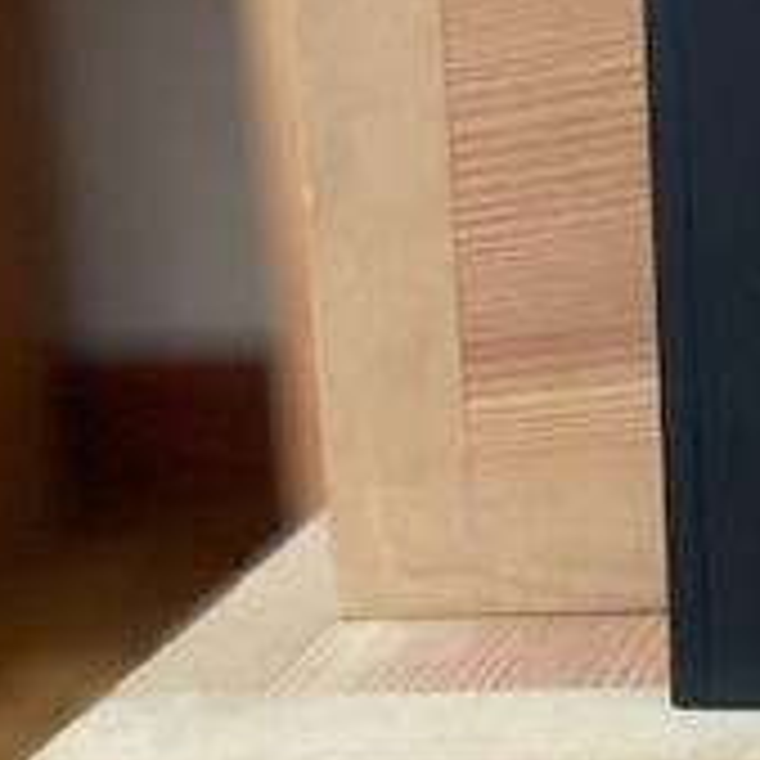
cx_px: 1489
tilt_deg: -9.5
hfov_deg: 13.7
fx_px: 2707
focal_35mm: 109
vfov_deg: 15.8
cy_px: 103
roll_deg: +0.1
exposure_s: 1/30
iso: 800
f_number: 1.6
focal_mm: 4.2
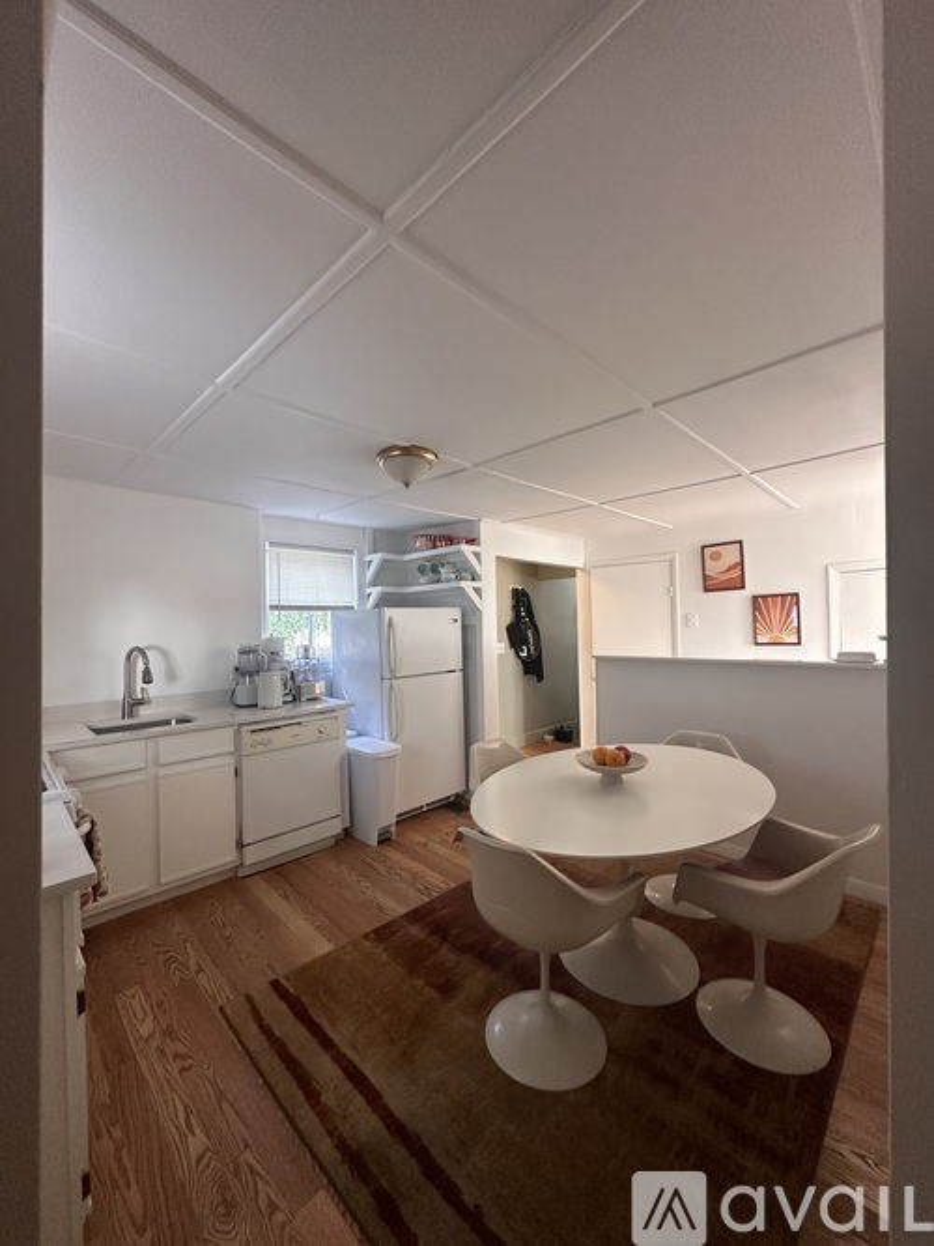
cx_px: 467
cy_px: 623
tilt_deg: +1.9
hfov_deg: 85.7
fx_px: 504
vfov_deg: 102.1
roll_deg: +0.5
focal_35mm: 14
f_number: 2.2
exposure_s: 1/78
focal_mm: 2.22
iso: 320
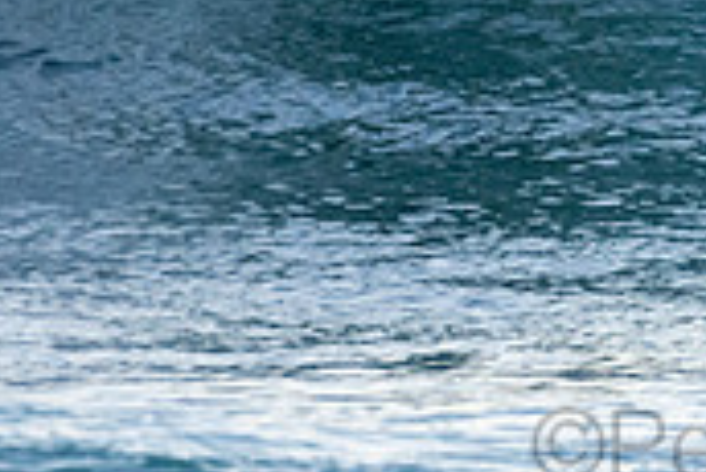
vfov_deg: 0.5
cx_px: 850
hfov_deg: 0.8
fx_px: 49598
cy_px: -236
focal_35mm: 2527
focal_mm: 500
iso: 2200
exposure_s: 1/1250
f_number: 5.6
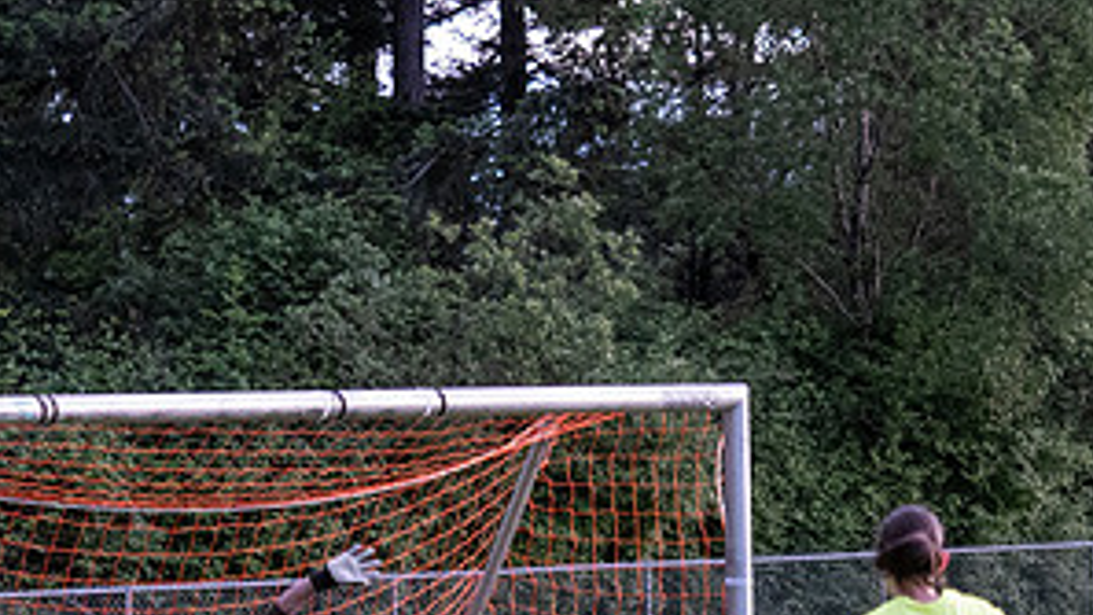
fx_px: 7390
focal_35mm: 255
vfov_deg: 4.7
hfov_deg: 8.5
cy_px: 735
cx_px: 644
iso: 2000
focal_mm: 60
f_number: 2.8
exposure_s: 1/800
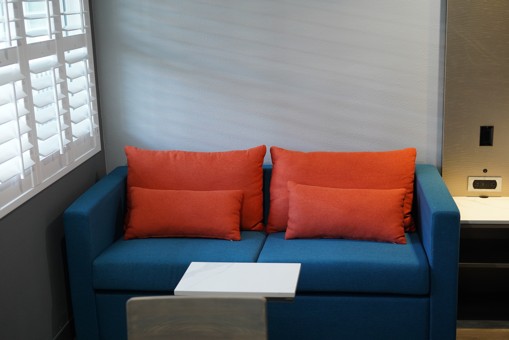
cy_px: 170
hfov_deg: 39.6
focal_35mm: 50
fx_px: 707
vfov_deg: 27.0
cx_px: 254
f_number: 2.8
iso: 1250
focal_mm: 50
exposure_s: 1/125
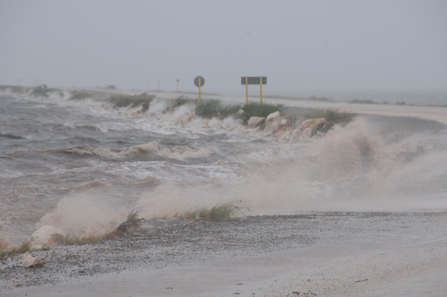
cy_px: 148
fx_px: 3720
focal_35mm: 300
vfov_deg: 4.6
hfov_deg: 6.9
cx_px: 224
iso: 400
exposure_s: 1/250
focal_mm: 200
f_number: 11
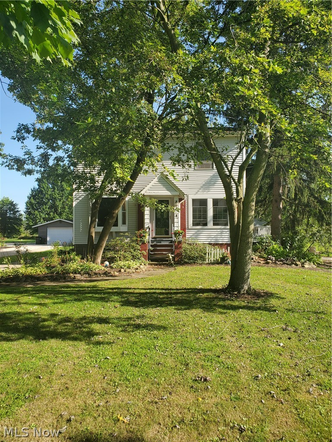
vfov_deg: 67.3
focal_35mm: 26
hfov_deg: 53.1
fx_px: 332
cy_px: 221
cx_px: 166
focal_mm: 4.3
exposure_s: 1/783
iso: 50
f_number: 2.4
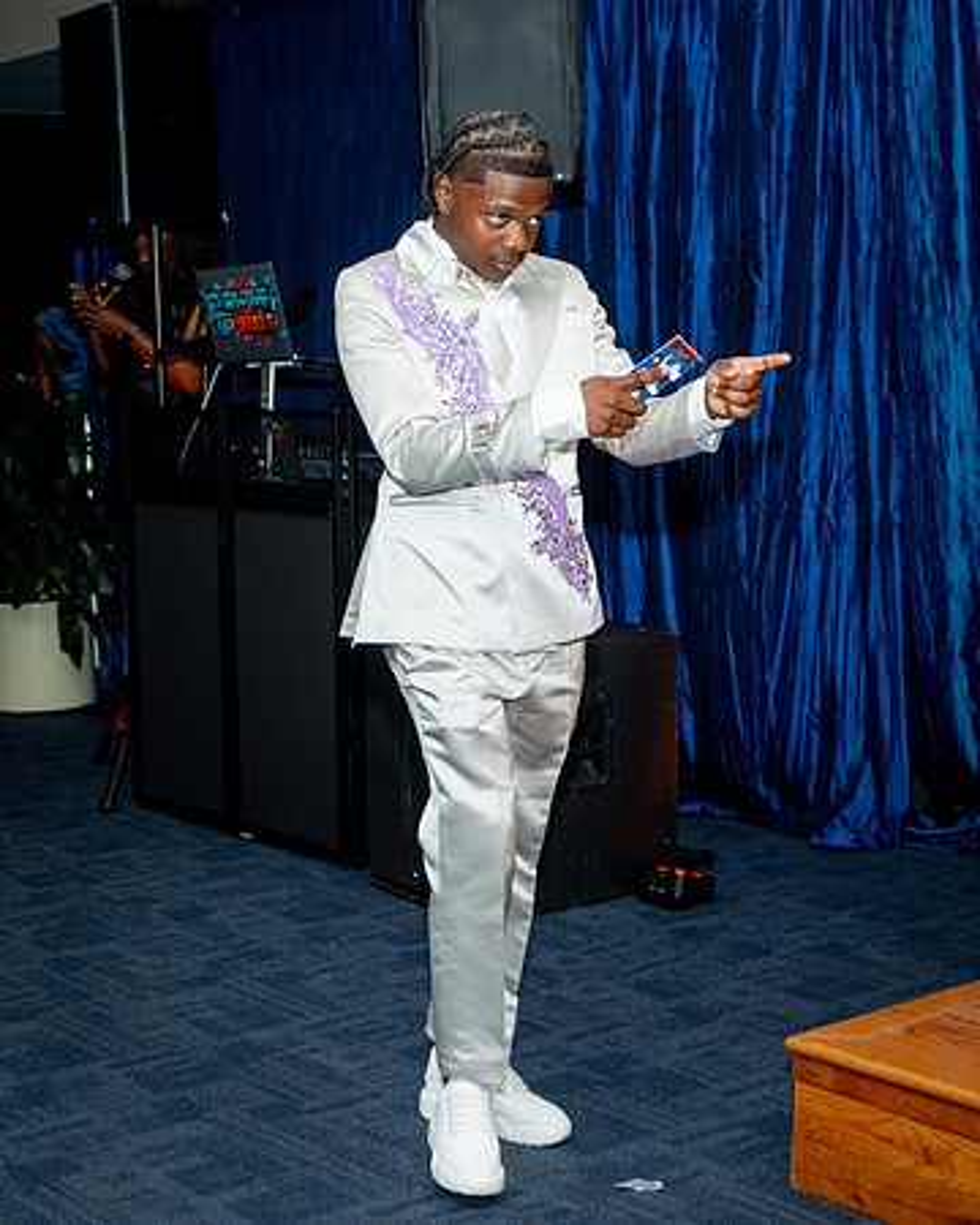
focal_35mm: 58
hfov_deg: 26.1
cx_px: 291
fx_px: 2094
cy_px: 614
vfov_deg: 32.6
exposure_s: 1/125
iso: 640
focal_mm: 30
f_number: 3.5
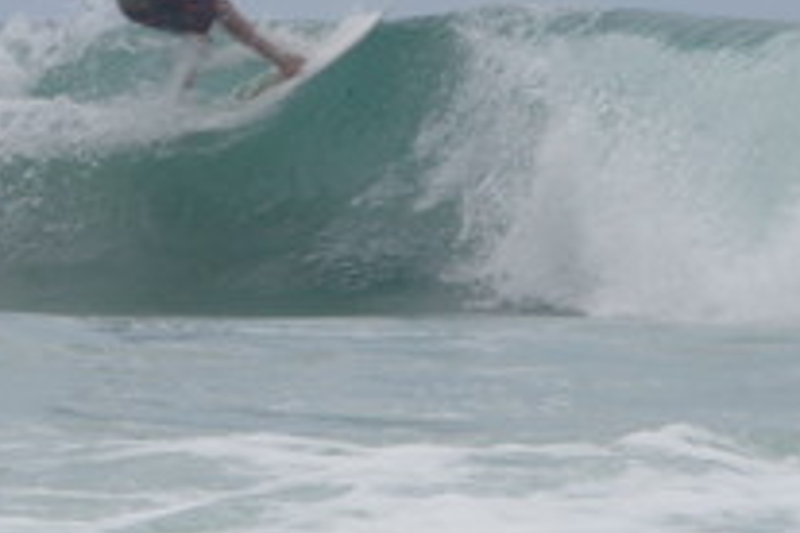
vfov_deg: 4.9
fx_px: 6266
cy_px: 220
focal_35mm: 282
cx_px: 392
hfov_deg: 7.3
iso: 50
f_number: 7.1
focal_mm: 18.2
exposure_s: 1/200
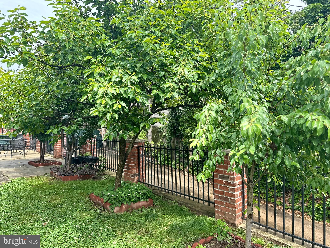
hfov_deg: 71.6
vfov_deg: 56.8
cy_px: 124
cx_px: 165
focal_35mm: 24
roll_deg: +1.2
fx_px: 229
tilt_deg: +1.3
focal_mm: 6.86
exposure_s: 1/1304
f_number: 1.78
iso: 80
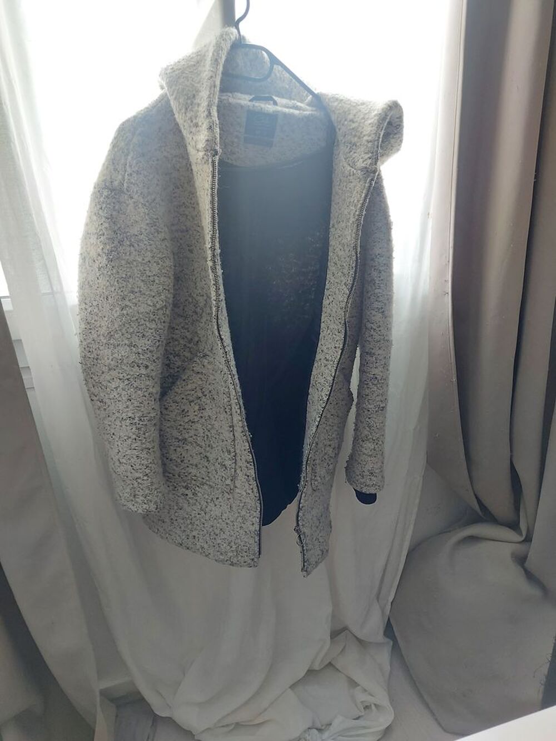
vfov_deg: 71.6
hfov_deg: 56.8
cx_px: 278
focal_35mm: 24
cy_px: 370
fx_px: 514
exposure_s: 1/50
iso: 200
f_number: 1.8
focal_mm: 5.23
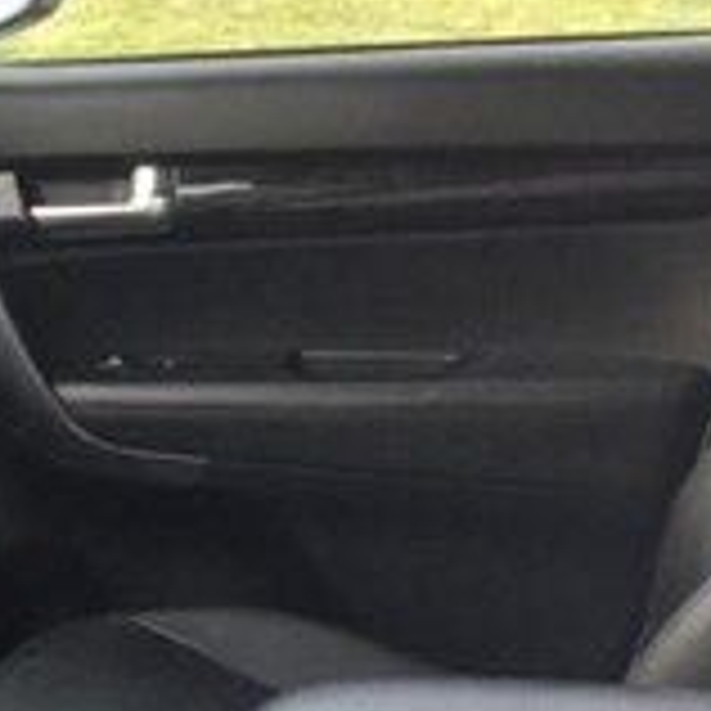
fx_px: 2486
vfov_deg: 15.8
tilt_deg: -20.6
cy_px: 785
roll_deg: +1.7
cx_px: -410
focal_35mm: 107
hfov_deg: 14.9
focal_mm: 4.15
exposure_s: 1/100
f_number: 2.2
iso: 32
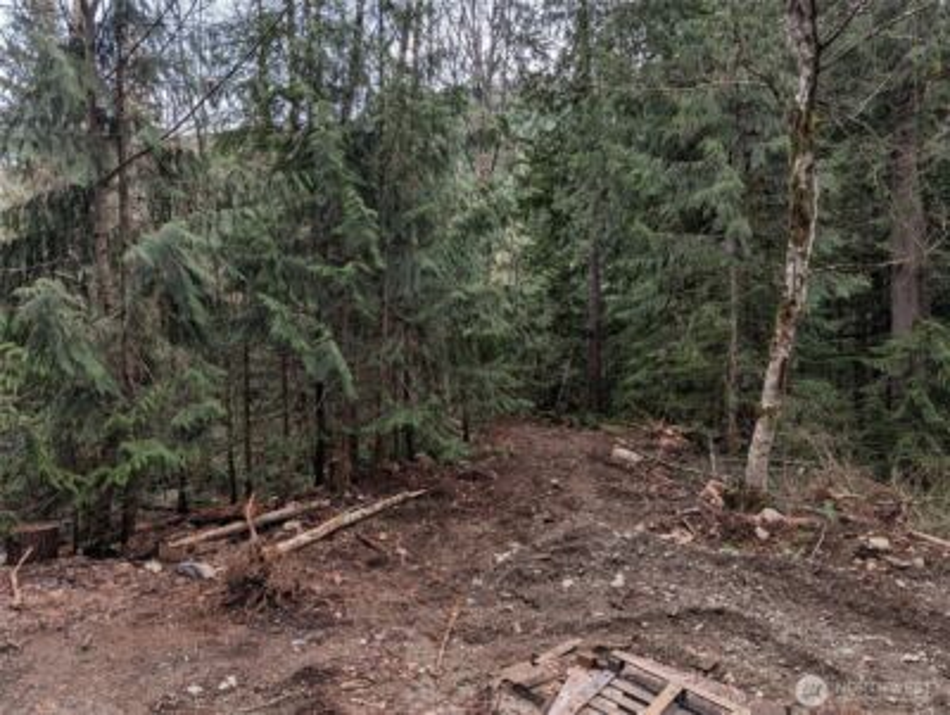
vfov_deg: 56.9
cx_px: 475
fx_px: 659
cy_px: 358
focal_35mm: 24
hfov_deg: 71.5
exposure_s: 1/209
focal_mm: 6.9
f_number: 1.68
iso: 17
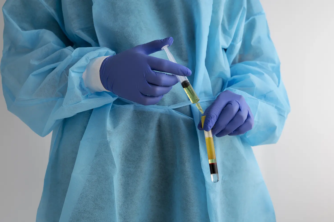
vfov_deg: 24.6
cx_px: 167
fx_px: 510
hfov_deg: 36.3
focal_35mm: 55
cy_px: 111
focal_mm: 55
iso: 320
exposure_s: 1/200
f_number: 5.6
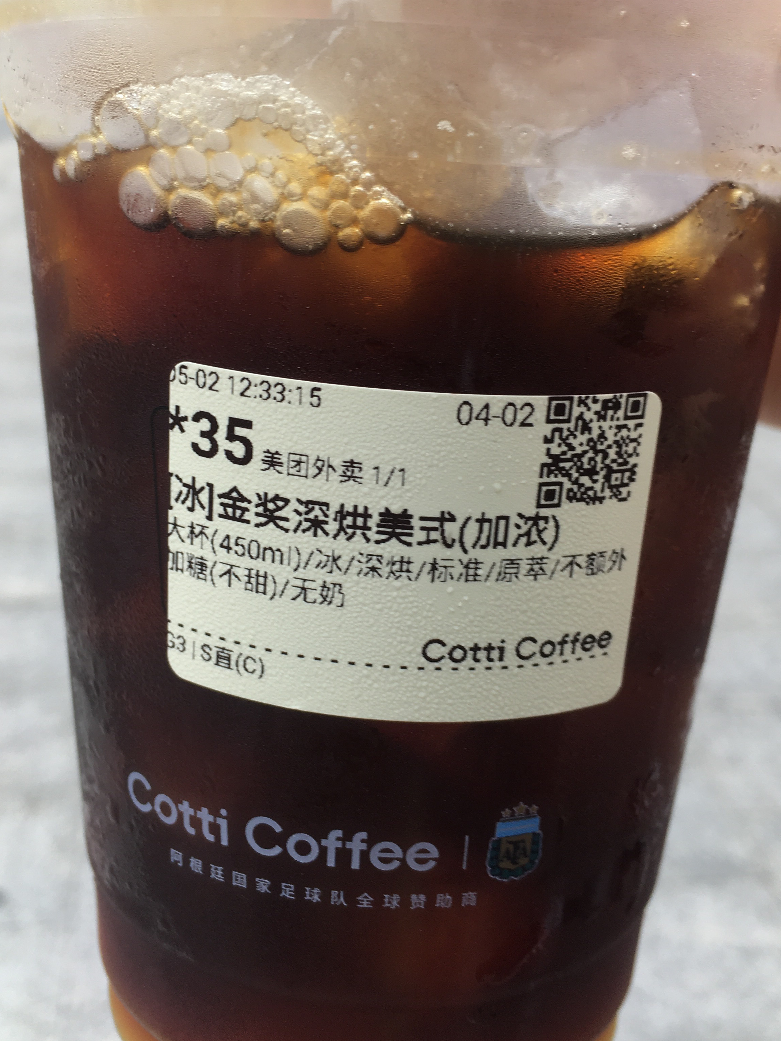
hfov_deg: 37.7
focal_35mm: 38
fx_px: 1143
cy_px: 472
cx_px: 389
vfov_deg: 48.9
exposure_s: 1/128
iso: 25
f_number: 2.2
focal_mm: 4.15
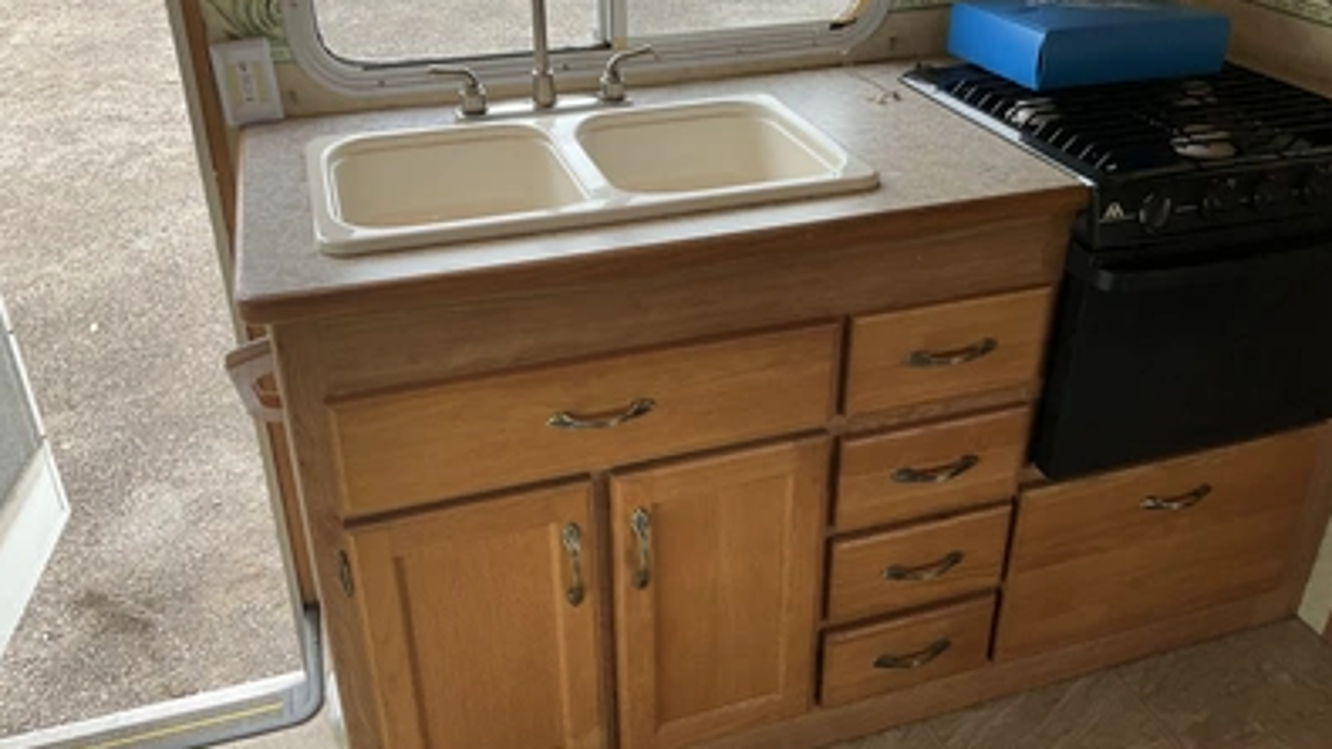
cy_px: 327
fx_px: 1130
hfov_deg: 61.0
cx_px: 668
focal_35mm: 32
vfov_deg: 36.6
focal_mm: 3
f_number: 1.8
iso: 32
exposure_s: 1/122
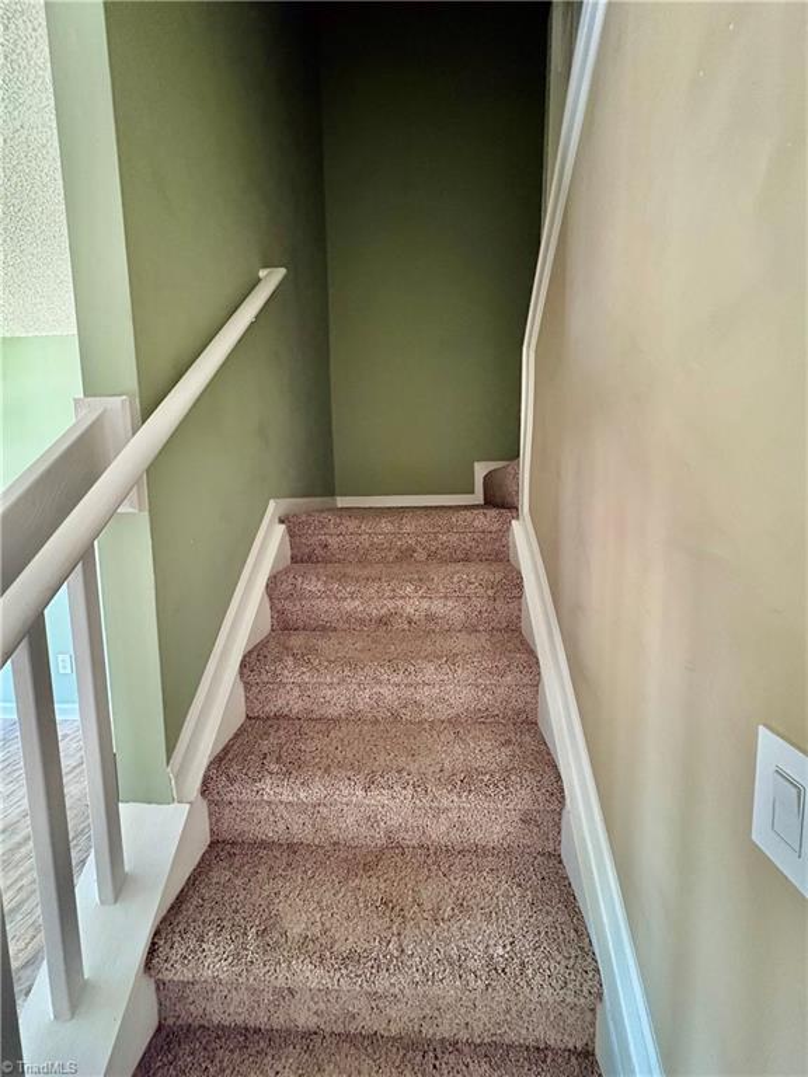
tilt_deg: -3.0
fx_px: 436
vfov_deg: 102.1
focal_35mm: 14
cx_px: 404
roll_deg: +1.0
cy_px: 538
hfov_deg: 85.7
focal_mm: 2.22
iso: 1000
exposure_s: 1/30
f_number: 2.2
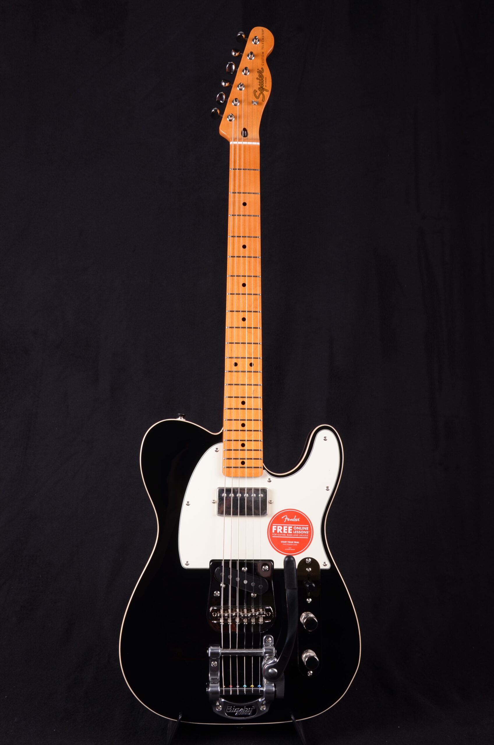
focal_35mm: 42
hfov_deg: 31.8
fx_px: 868
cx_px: 247
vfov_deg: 46.5
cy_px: 372
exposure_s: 1/200
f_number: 13
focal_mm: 28
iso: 200
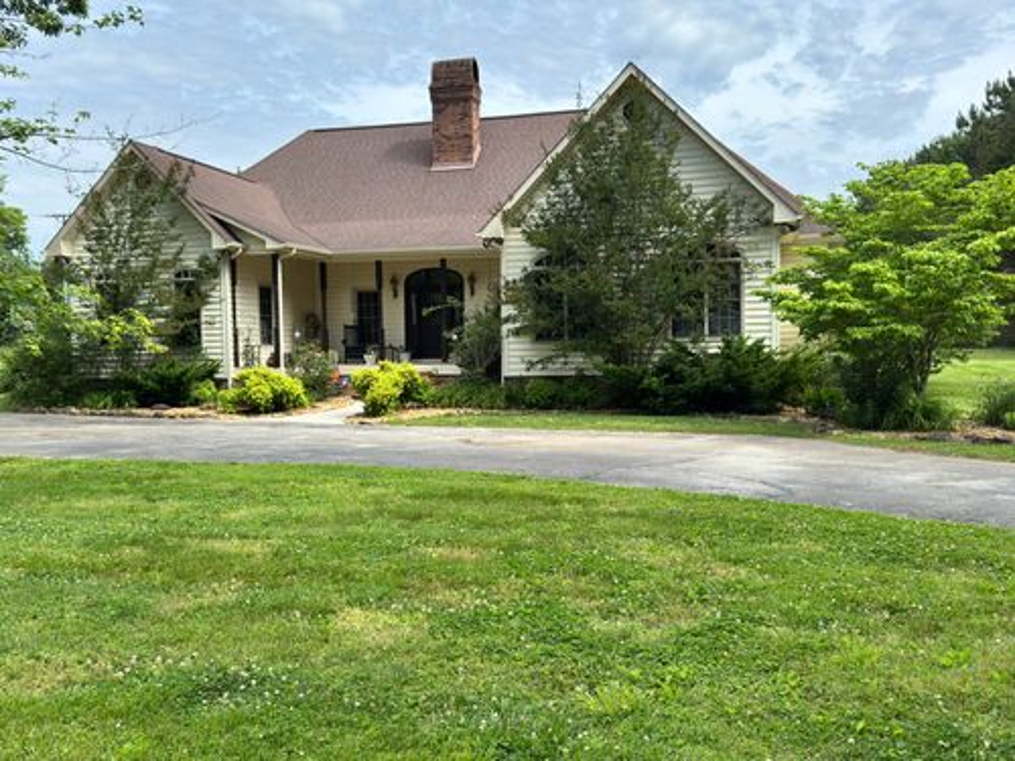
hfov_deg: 56.8
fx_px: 938
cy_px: 380
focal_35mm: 32
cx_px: 508
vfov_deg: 44.2
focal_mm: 6.76
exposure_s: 1/3058
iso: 100
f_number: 1.78
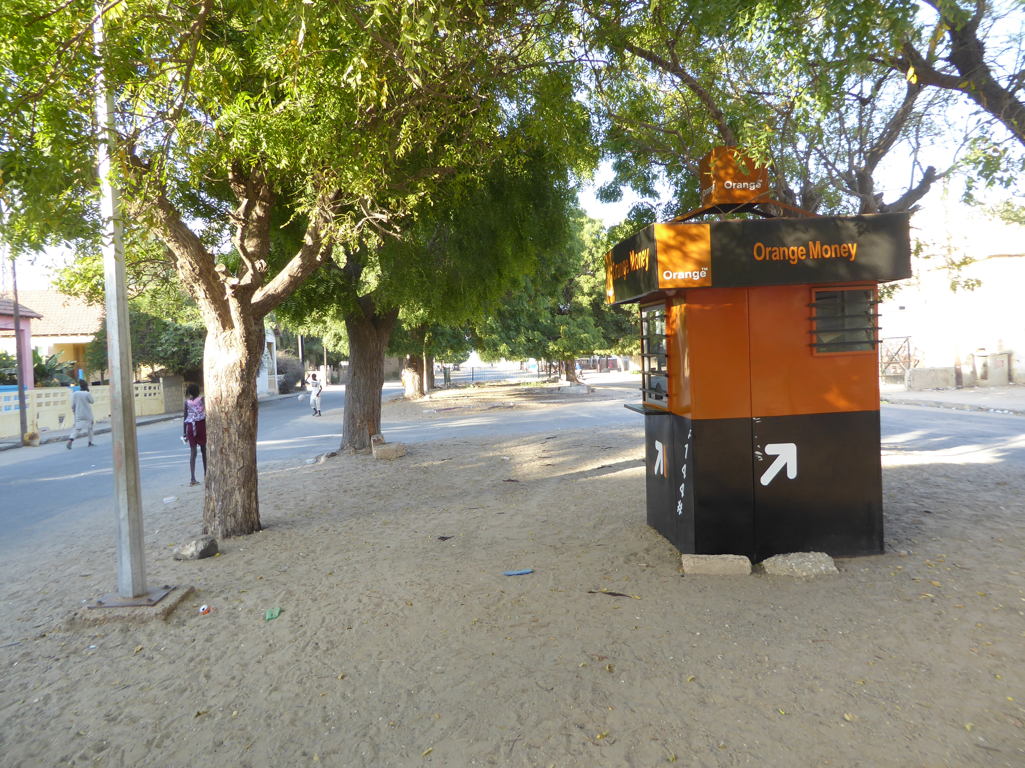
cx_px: 512
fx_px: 799
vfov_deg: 51.4
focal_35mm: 27
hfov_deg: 65.3
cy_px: 384
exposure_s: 1/80
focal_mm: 4.7
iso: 80
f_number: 3.4
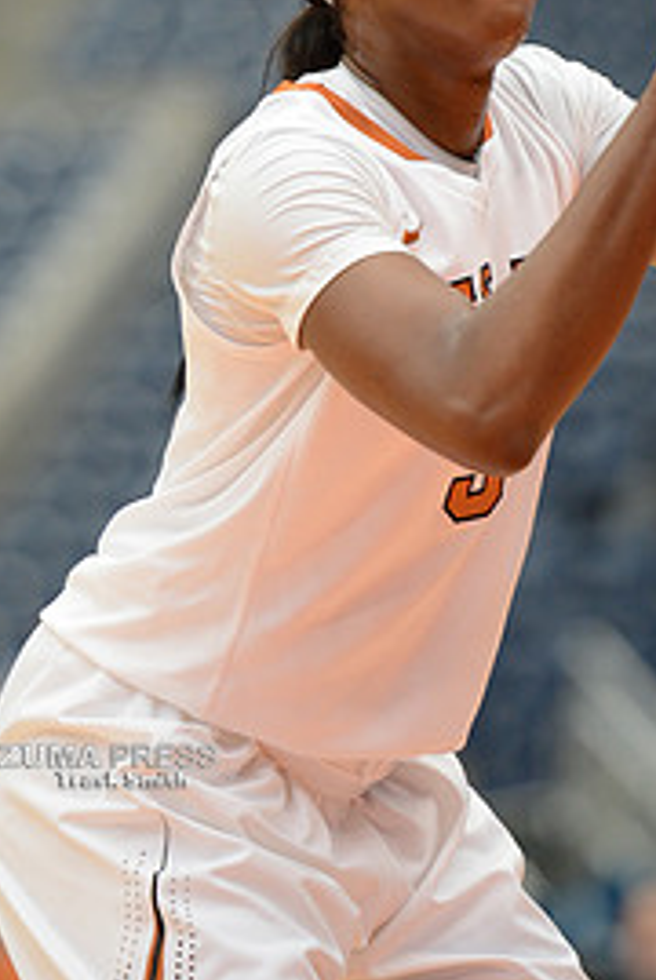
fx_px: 9105
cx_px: 488
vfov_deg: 6.2
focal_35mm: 334
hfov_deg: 4.1
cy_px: 434
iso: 1250
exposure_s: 1/1250
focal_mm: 200
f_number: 2.8
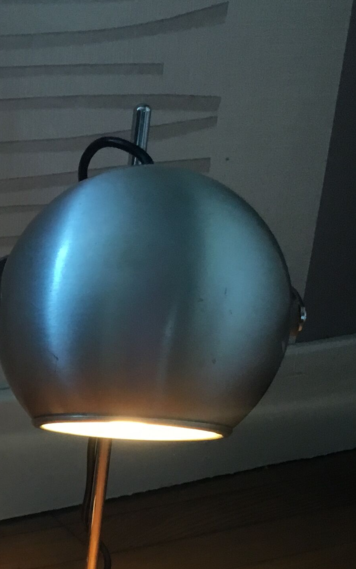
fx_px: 1164
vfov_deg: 25.7
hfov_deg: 16.7
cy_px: 602
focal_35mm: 75
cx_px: -71
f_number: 2.4
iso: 50
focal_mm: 3.3
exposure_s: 1/33
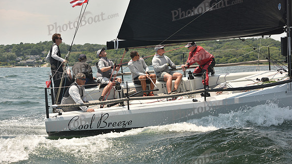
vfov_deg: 16.3
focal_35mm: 74
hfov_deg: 28.6
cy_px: 88
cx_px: 145
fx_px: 573
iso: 250
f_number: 5.6
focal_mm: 70
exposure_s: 1/640
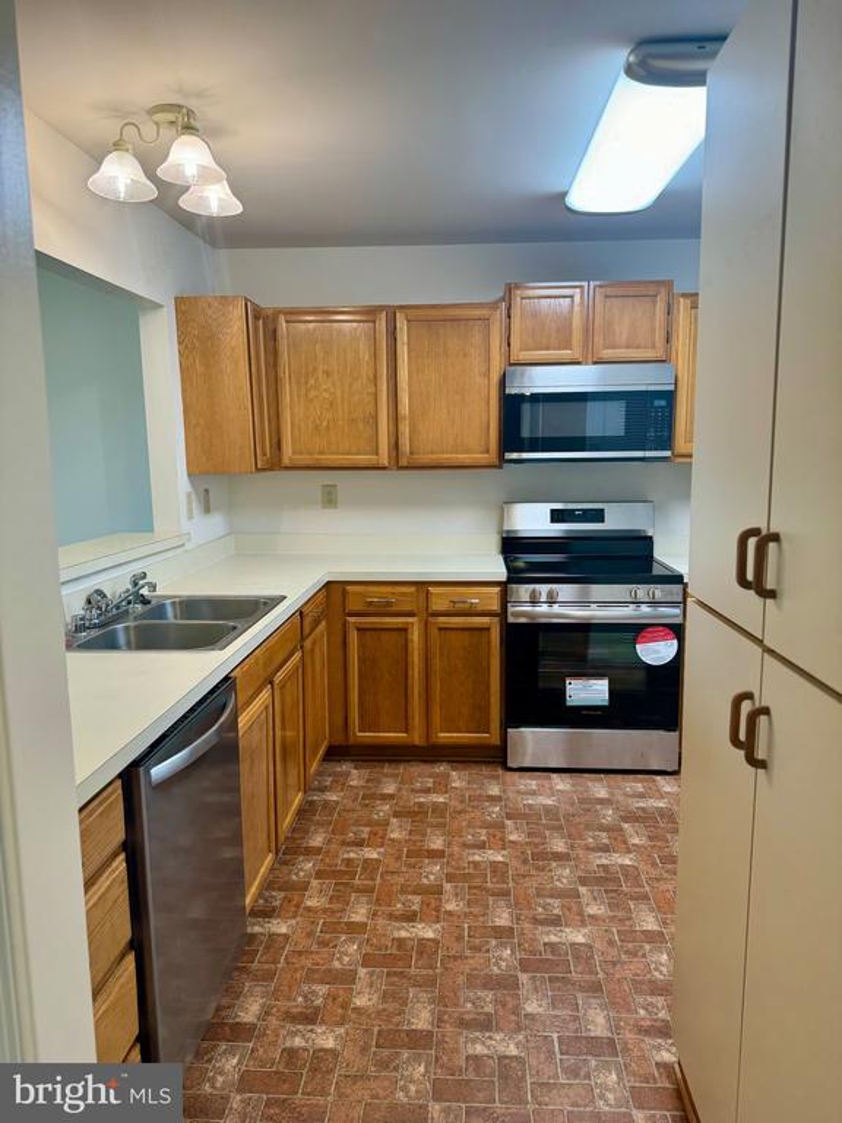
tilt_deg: -8.5
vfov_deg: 71.6
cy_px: 562
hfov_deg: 56.8
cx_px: 421
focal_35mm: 24
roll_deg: +0.3
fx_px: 778
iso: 125
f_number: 1.78
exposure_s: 1/120
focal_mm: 6.76
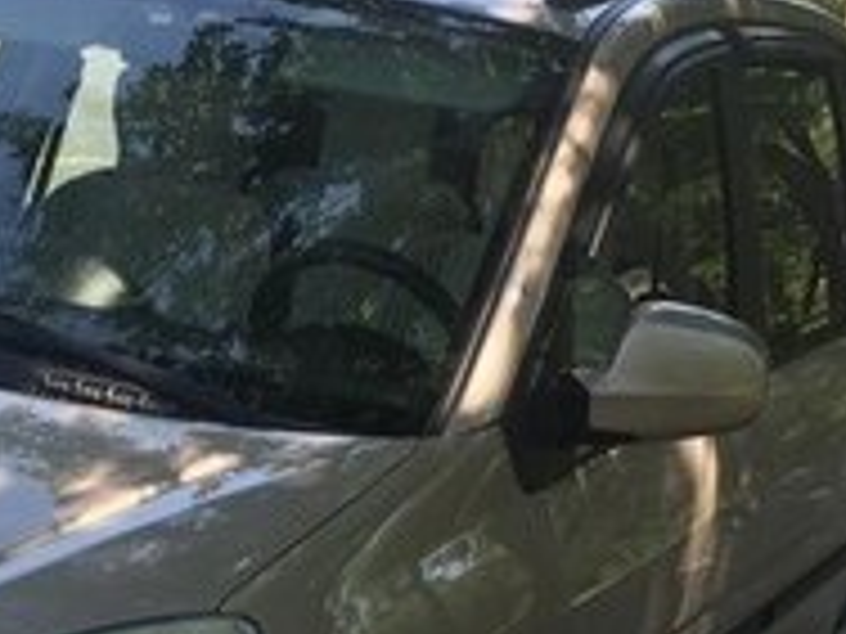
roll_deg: -8.4
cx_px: 171
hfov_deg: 19.1
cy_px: 722
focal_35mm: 102
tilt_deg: -19.2
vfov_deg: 14.1
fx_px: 2493
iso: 32
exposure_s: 1/380
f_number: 2.2
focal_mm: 4.15
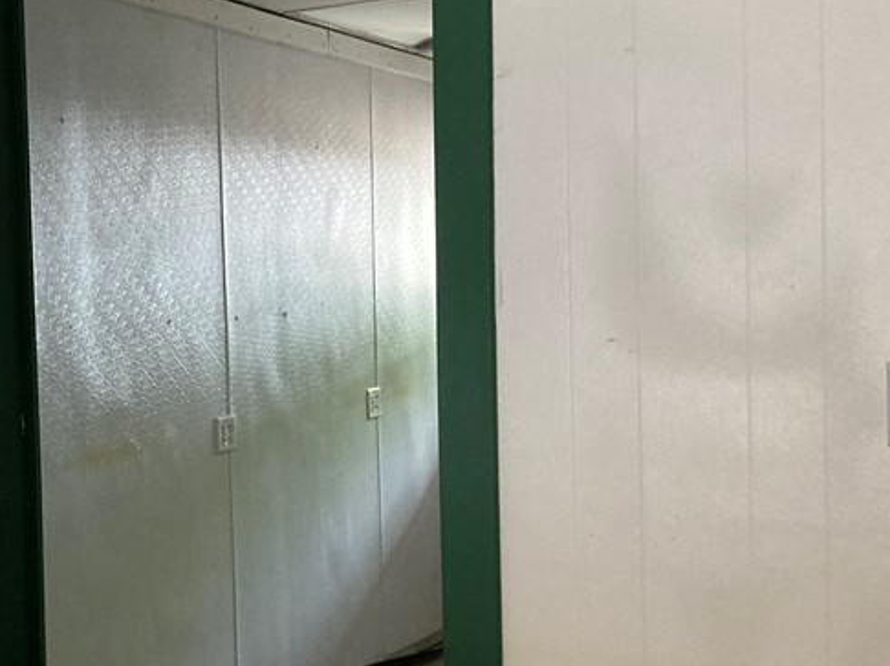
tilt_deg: -3.6
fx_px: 1516
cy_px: 373
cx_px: 233
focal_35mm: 59
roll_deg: +1.4
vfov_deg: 24.8
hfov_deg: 32.2
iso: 400
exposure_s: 1/36
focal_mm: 3.99
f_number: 1.8
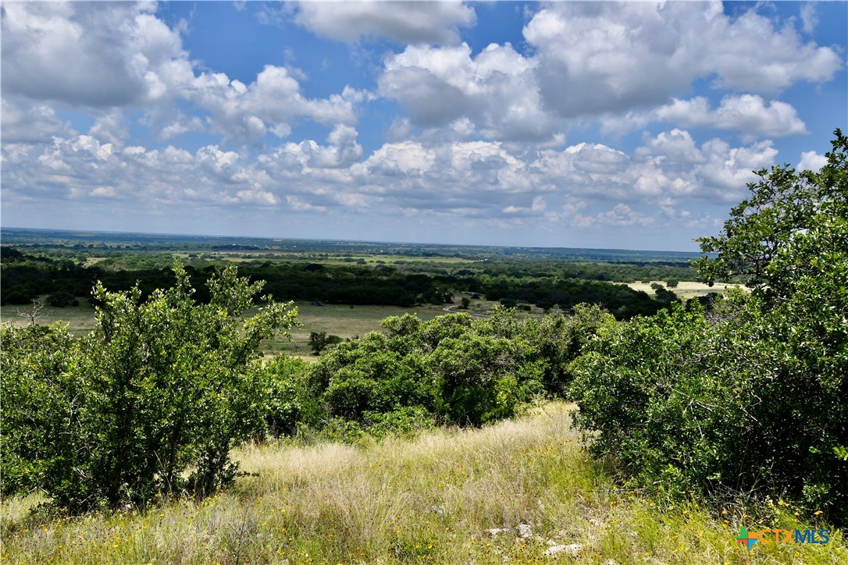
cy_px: 282
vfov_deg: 36.9
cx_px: 424
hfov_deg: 53.1
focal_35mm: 36
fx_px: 848
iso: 100
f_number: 9
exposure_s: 1/320
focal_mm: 24
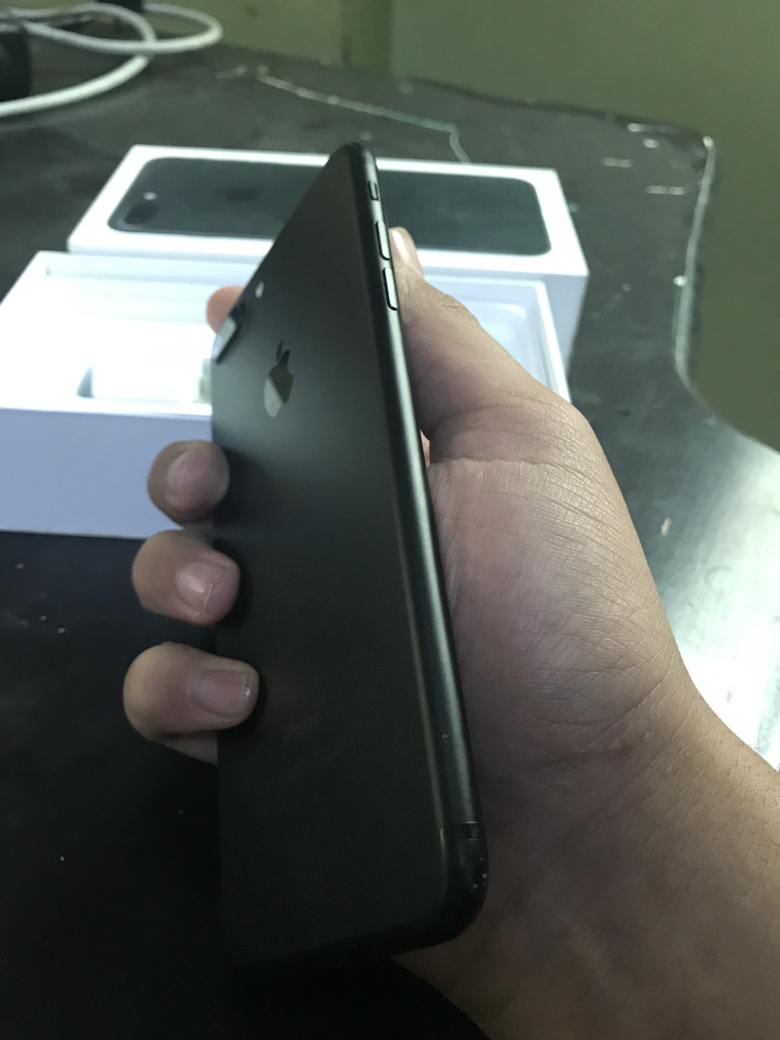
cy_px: 520
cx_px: 390
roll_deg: -0.9
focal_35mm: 28
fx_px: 841
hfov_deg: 49.7
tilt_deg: -41.0
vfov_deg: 63.4
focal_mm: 3.99
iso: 100
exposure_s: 1/11
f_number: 1.8
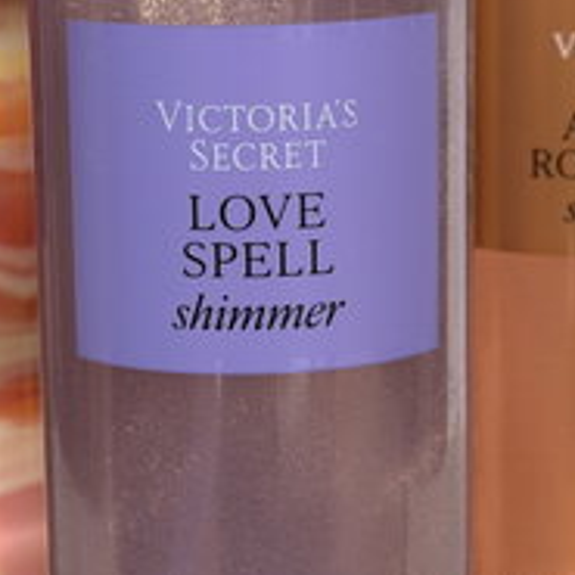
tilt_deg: -10.8
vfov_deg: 14.3
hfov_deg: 14.3
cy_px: 232
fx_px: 2293
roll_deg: +1.7
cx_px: 261
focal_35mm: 122
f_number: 1.78
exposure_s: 1/60
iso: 125
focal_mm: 6.76
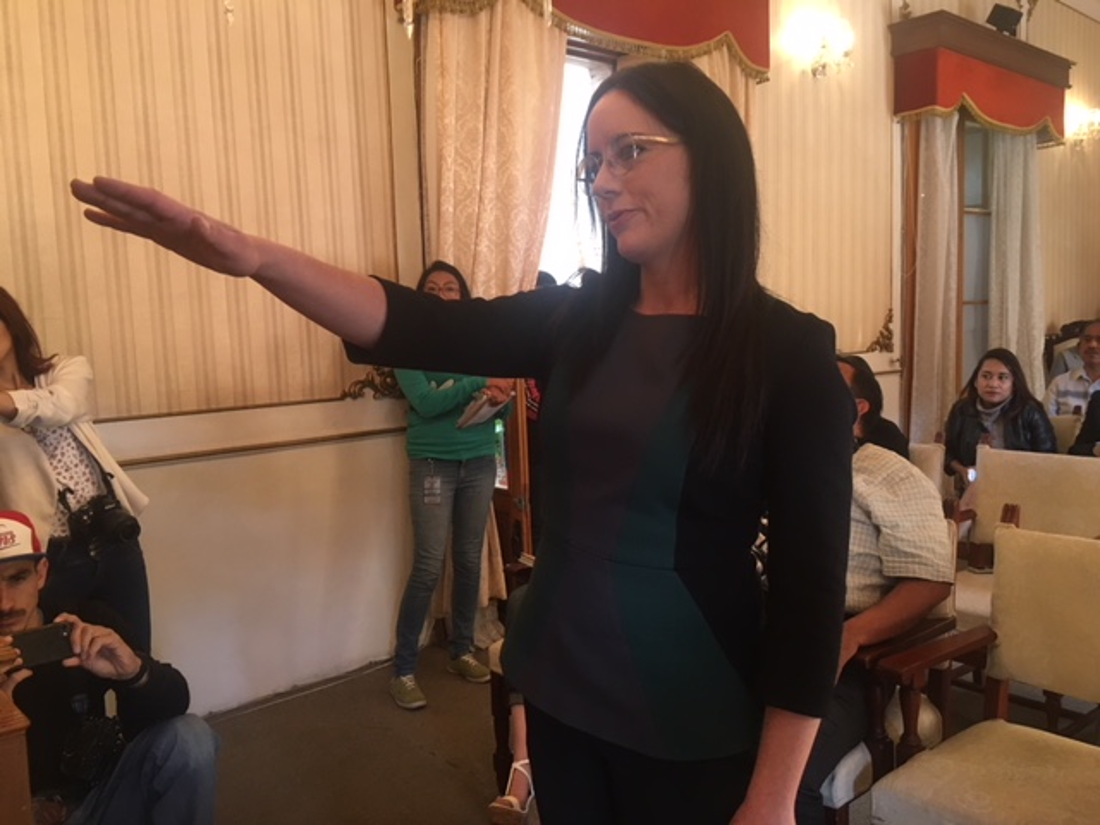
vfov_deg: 48.2
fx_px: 922
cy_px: 412
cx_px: 550
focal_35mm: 29
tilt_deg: -5.9
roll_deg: +0.4
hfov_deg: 61.7
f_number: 2.2
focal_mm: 4.15
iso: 80
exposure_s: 1/30
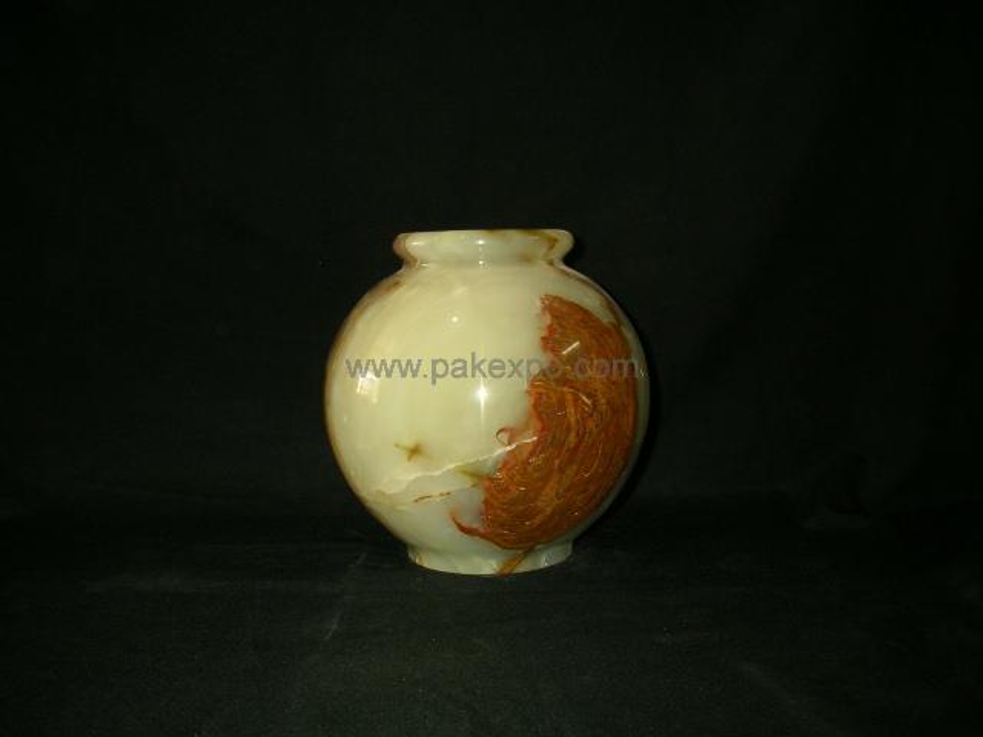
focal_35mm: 38
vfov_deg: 37.7
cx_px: 492
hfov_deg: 49.0
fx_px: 1079
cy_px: 368
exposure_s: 1/31.6
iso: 100
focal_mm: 6
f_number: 2.9
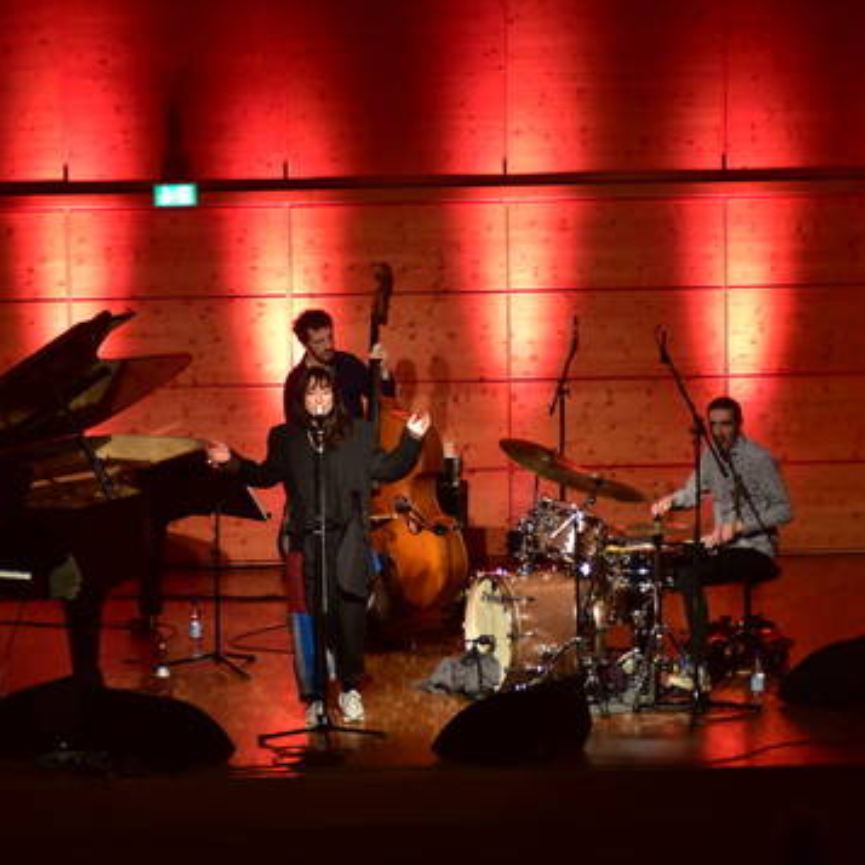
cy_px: 431
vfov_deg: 11.1
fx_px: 4439
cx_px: 339
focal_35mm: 157
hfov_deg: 11.1
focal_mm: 122
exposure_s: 1/160
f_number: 4.2
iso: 2500
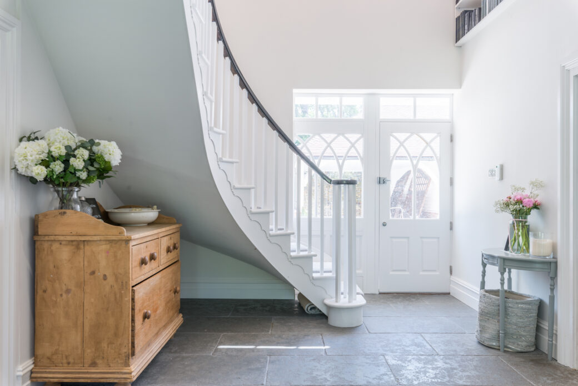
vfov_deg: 43.6
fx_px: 482
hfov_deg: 61.9
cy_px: 193
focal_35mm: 30
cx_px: 289
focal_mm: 30
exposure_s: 1/13
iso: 100
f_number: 9
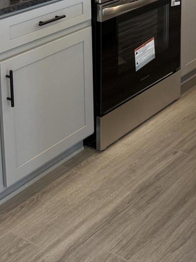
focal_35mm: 71
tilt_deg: -7.7
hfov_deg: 20.4
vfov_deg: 24.8
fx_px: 537
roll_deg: +0.8
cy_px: -52
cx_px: 167
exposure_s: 1/120
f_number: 1.78
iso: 125
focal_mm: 6.76
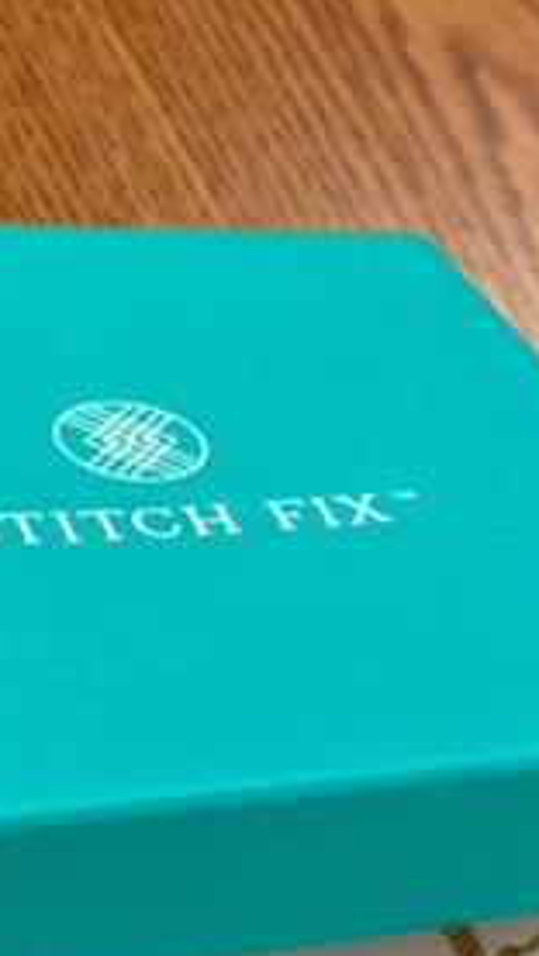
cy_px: 991
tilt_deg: -56.5
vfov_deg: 27.1
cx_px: 352
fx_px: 1853
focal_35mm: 73
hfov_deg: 16.5
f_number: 2.2
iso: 32
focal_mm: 4.15
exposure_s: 1/30
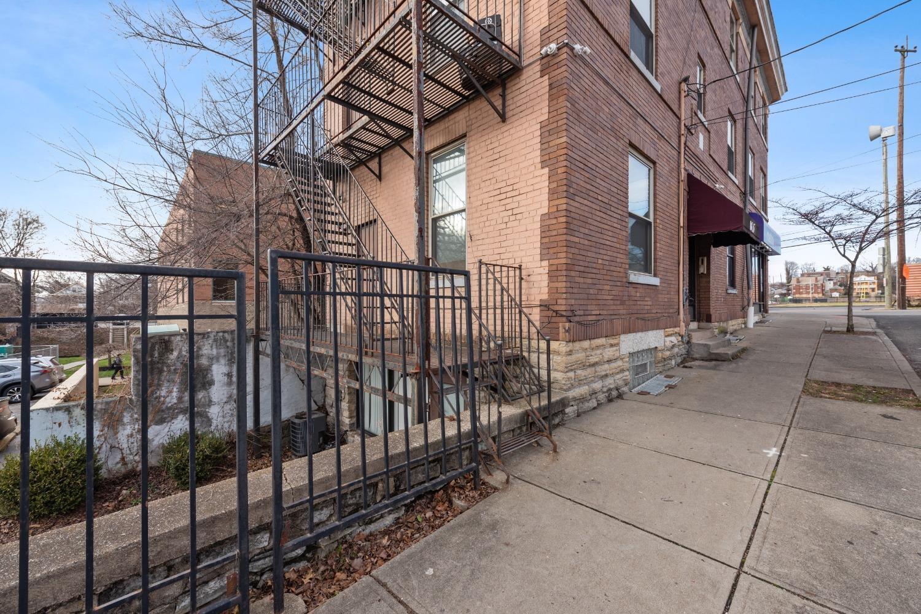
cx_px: 460
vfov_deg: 81.2
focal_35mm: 14
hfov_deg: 104.2
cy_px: 307
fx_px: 358
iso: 100
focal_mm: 14
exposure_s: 1/400
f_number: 8
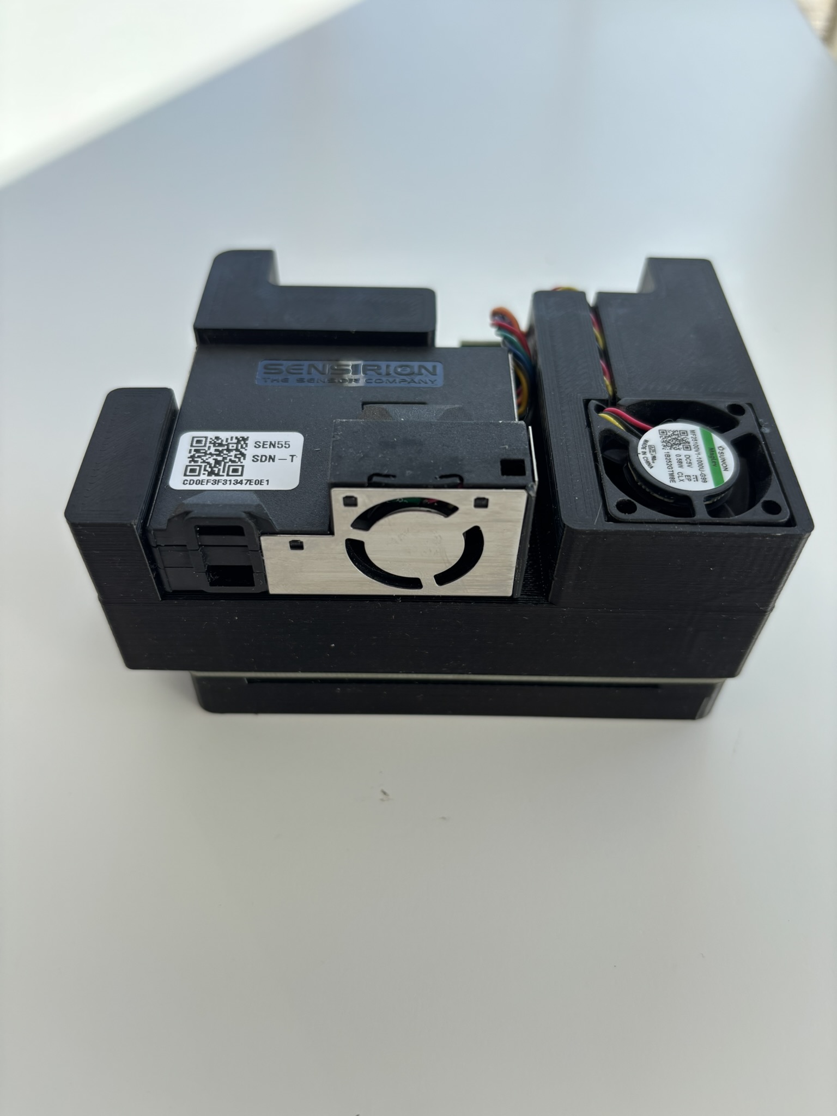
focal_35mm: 26
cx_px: 418
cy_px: 558
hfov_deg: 53.1
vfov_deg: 67.3
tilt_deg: -49.0
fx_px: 838
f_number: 1.6
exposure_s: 1/887
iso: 50
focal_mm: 5.96
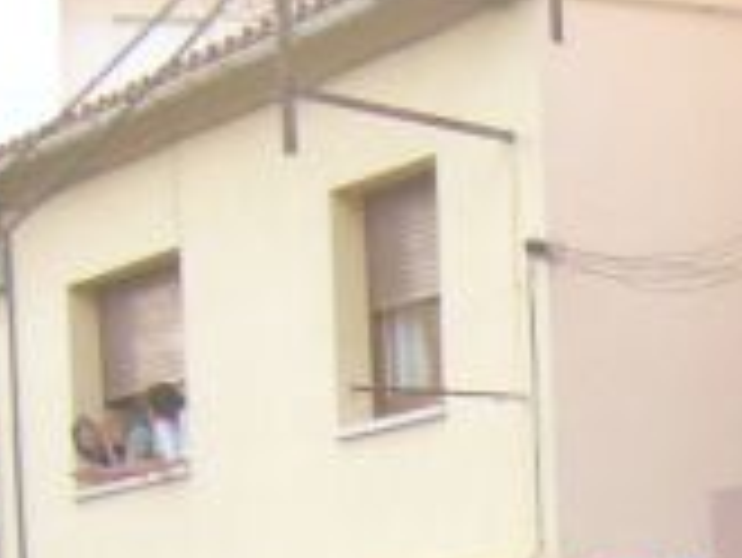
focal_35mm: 170
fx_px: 3647
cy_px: 1242
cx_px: 1084
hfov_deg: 11.2
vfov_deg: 8.2
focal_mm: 5.8
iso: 250
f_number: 2.8
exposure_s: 1/60
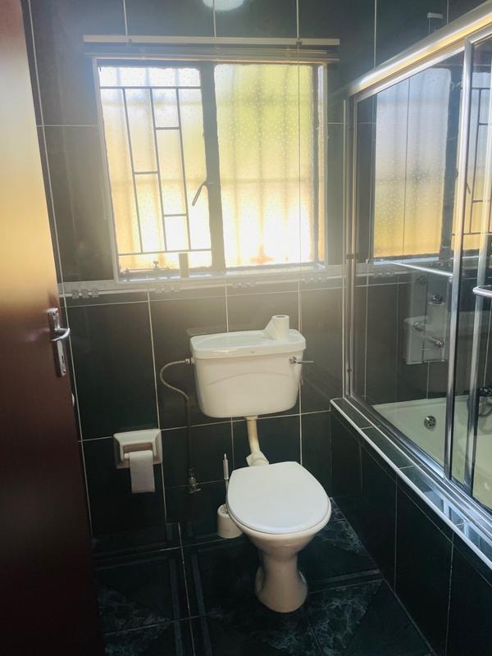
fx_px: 493
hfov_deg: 53.1
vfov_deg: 67.3
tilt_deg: -14.7
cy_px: 328
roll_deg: +1.8
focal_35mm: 26
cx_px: 246
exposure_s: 1/121
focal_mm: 4.2
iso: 50
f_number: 1.6
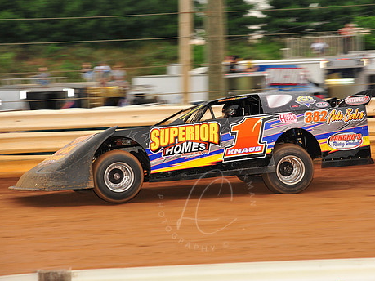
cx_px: 206
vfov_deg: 8.4
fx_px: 1906
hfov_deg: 11.2
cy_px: 127
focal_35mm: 176
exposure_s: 1/320
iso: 800
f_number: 7.1
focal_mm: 145
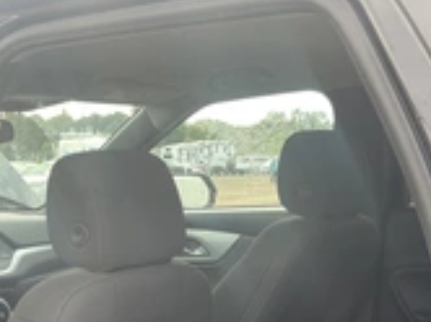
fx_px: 870
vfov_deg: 19.8
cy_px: 374
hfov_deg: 27.2
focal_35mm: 70
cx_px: 83
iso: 25
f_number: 1.8
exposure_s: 1/122
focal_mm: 3
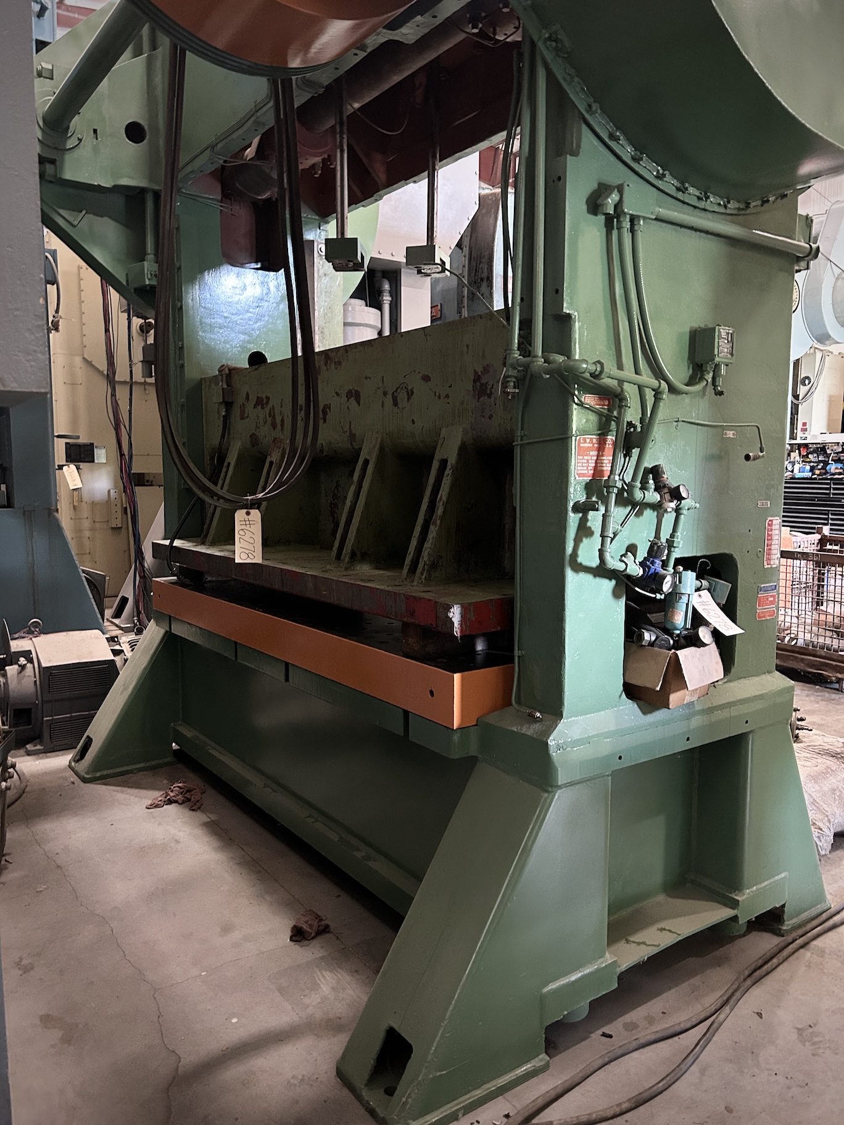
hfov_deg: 53.1
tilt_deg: -6.6
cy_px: 562
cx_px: 422
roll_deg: +0.8
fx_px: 845
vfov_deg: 67.3
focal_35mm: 26
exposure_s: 1/30
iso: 640
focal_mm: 5.7
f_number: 1.5
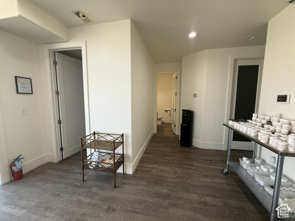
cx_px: 148
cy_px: 110
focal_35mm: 14
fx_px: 119
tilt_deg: -5.6
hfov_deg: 102.1
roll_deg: -1.9
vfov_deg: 85.7
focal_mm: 2.22
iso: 160
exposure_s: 1/120
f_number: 2.2
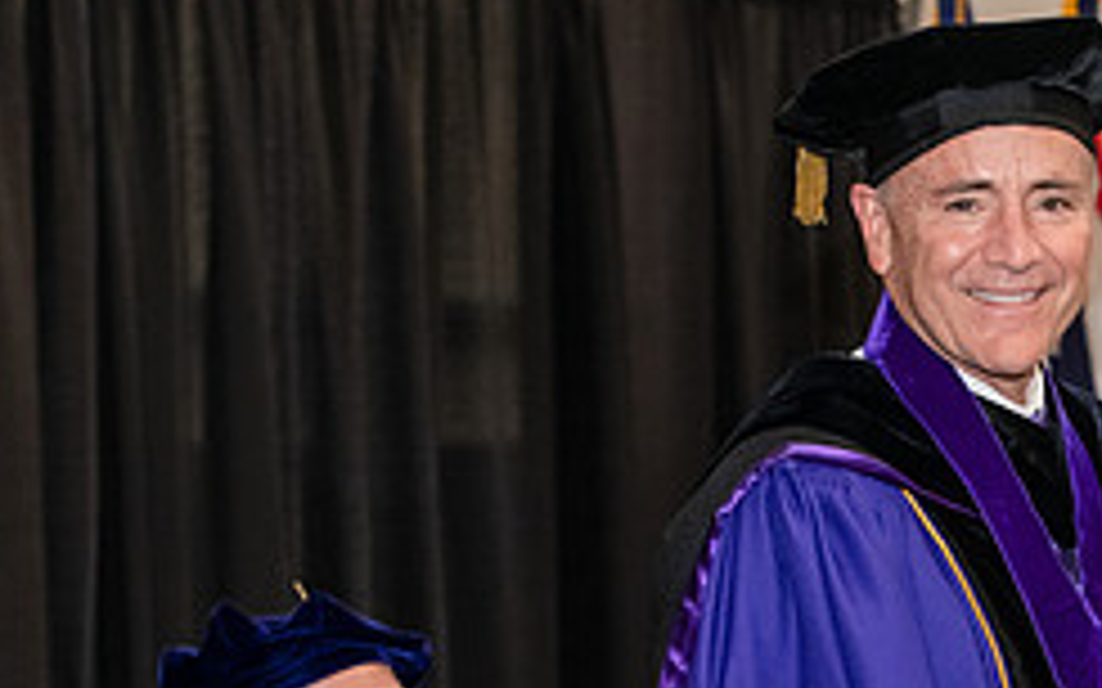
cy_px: 591
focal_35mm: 169
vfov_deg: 7.7
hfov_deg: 12.2
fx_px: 5074
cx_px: 1138
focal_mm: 70
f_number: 5
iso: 2500
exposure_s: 1/200
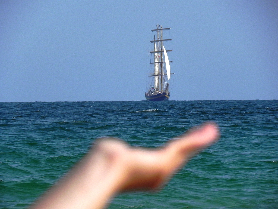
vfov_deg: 2.7
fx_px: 4417
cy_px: 104
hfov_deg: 3.6
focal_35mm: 550
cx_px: 139
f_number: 8
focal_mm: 97.8
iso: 200
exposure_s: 1/1000
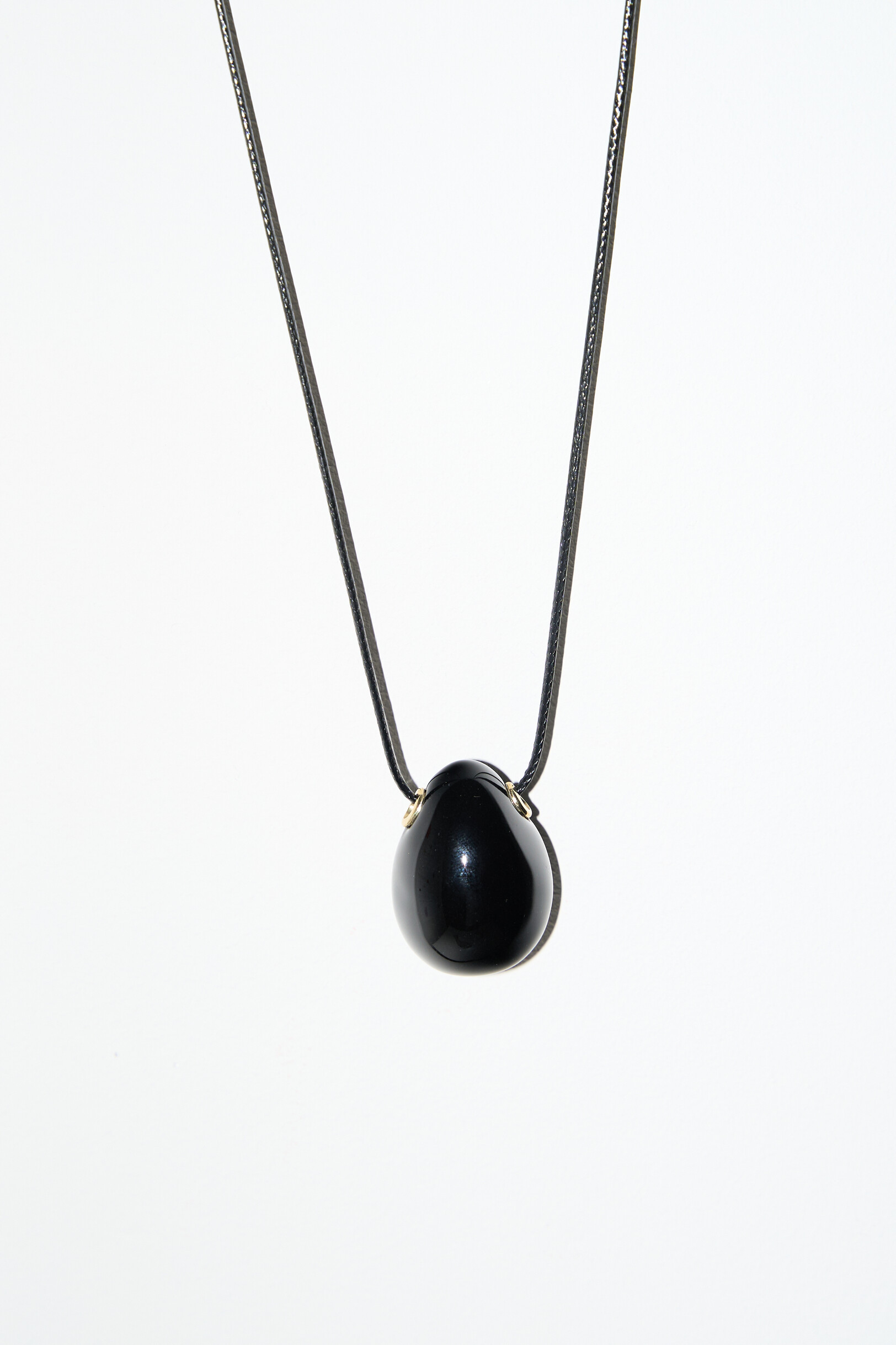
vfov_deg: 24.2
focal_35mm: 84
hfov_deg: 16.3
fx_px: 3136
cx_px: 448
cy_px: 672
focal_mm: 56
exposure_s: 1/160
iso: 250
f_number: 5.6
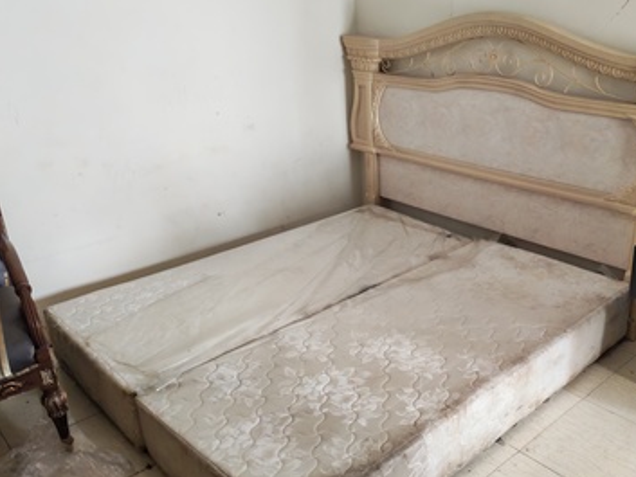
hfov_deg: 51.9
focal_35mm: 35
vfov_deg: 40.6
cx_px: 410
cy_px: 278
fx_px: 643
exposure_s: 1/33.3
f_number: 1.9
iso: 3278
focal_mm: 6.12
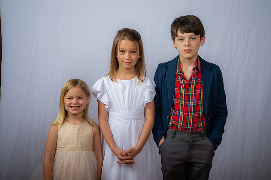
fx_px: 466
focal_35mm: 62
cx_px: 136
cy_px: 90
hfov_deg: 32.4
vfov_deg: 21.9
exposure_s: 1/200
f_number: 6.3
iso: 250
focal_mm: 62
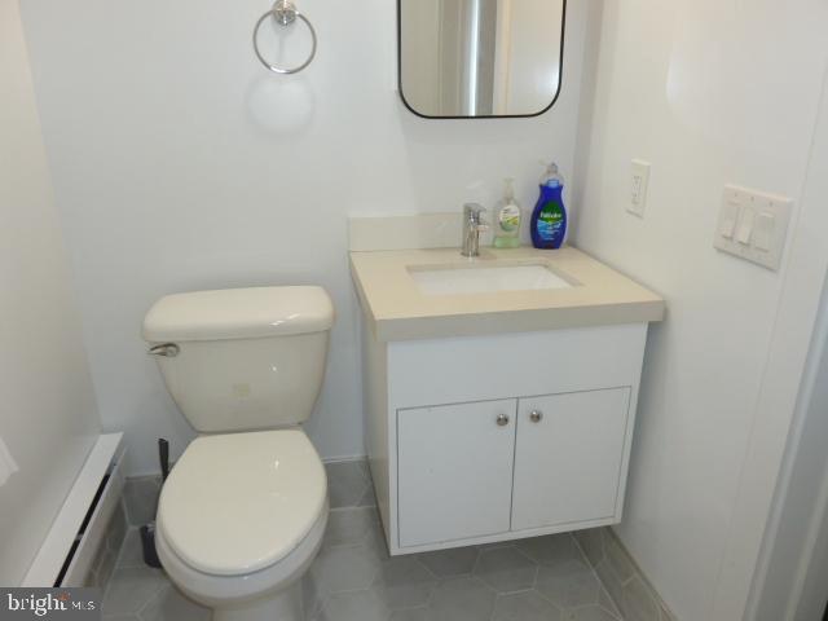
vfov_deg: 54.9
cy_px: 310
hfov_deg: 69.4
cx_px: 414
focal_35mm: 25
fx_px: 598
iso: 160
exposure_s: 1/30
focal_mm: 4.1
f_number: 3.3
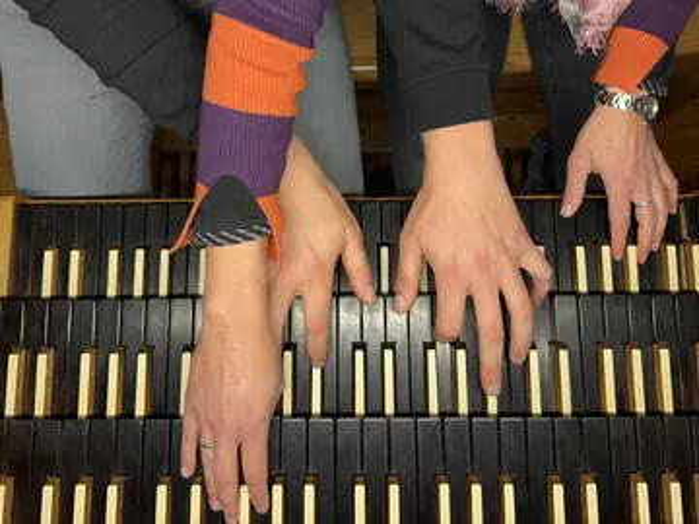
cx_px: 350
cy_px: 262
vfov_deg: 56.8
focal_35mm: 24
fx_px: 485
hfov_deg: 71.6
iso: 320
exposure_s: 1/50
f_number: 1.78
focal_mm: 6.86
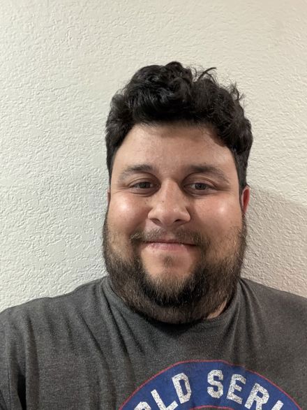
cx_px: 154
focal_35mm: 30
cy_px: 205
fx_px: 355
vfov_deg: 60.0
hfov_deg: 46.8
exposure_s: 1/30
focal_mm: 2.69
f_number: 1.9
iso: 400
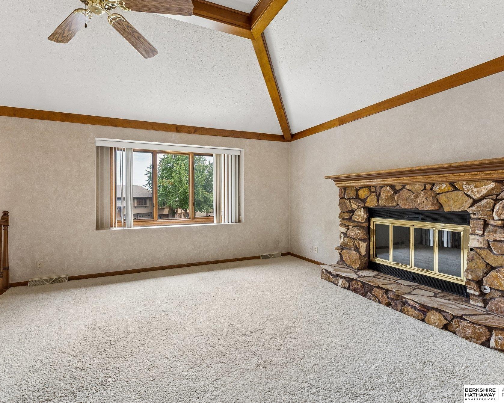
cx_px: 226
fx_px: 239
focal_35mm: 16
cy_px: 199
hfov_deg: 92.8
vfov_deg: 80.4
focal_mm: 14
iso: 500
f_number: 6.3
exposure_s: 1/30
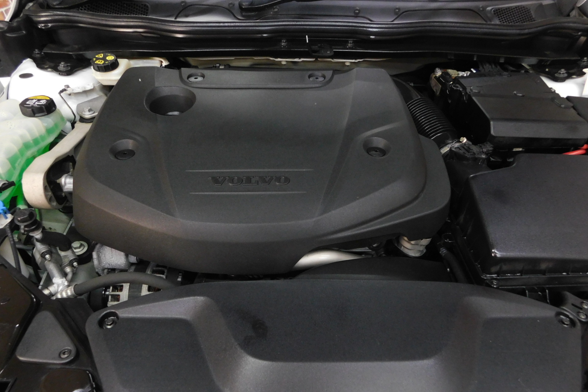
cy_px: 214
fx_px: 392
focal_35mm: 24
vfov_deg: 53.0
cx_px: 294
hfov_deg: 73.7
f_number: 3
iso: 320
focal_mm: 4
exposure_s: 1/30
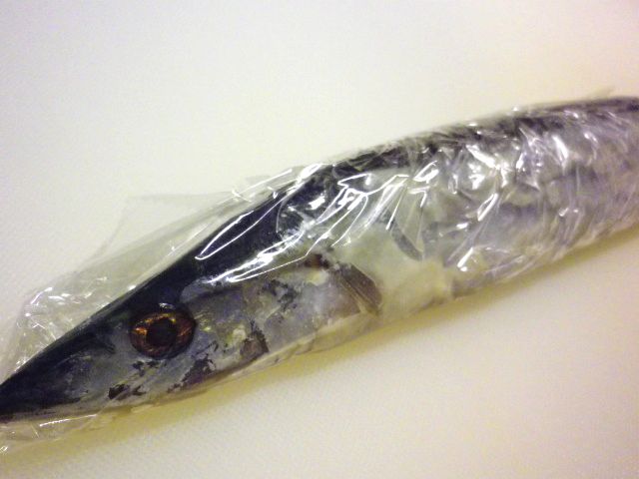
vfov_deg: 49.7
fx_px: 517
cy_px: 240
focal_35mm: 28
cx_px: 320
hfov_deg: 63.4
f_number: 3.2
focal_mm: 5
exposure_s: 1/30
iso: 800
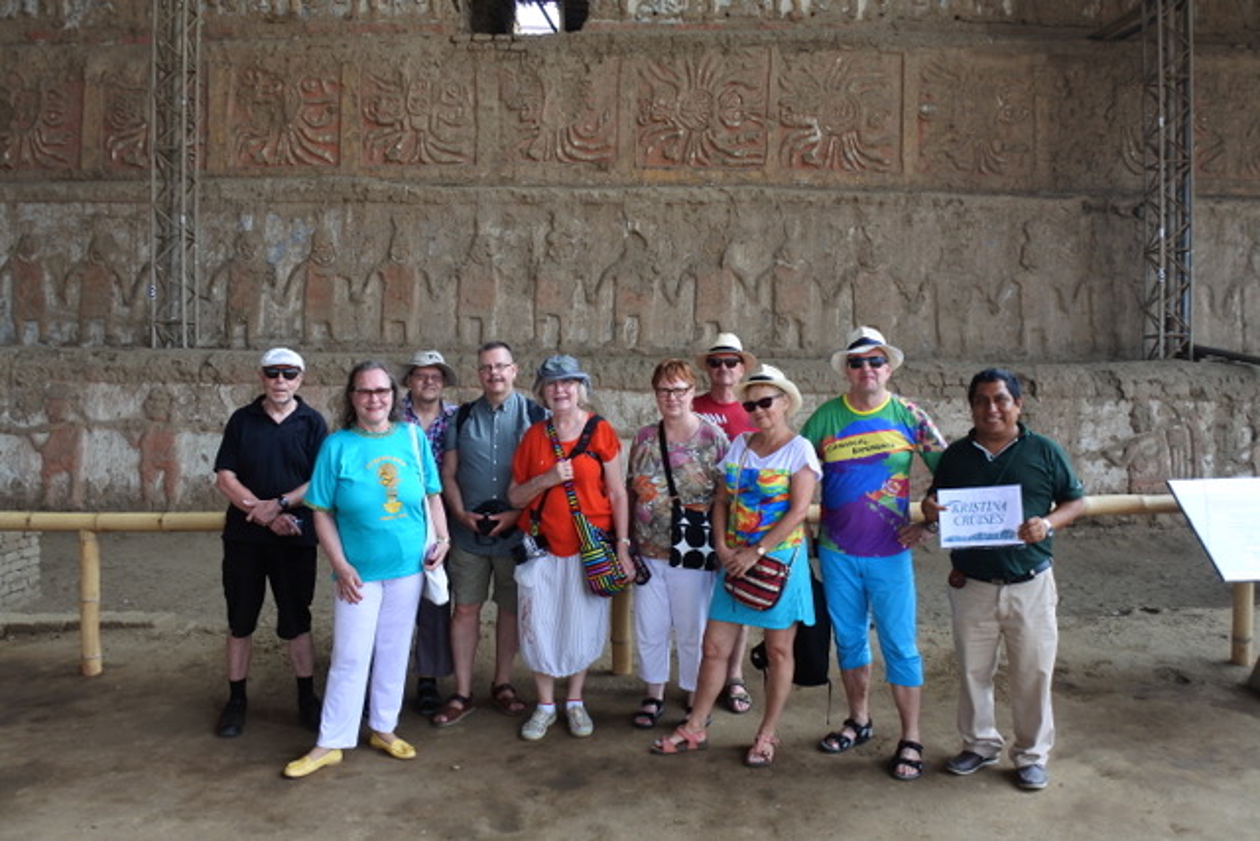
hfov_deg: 67.4
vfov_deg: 48.0
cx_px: 630
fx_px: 945
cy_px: 420
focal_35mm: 27
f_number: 4
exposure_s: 1/250
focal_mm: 10
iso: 160
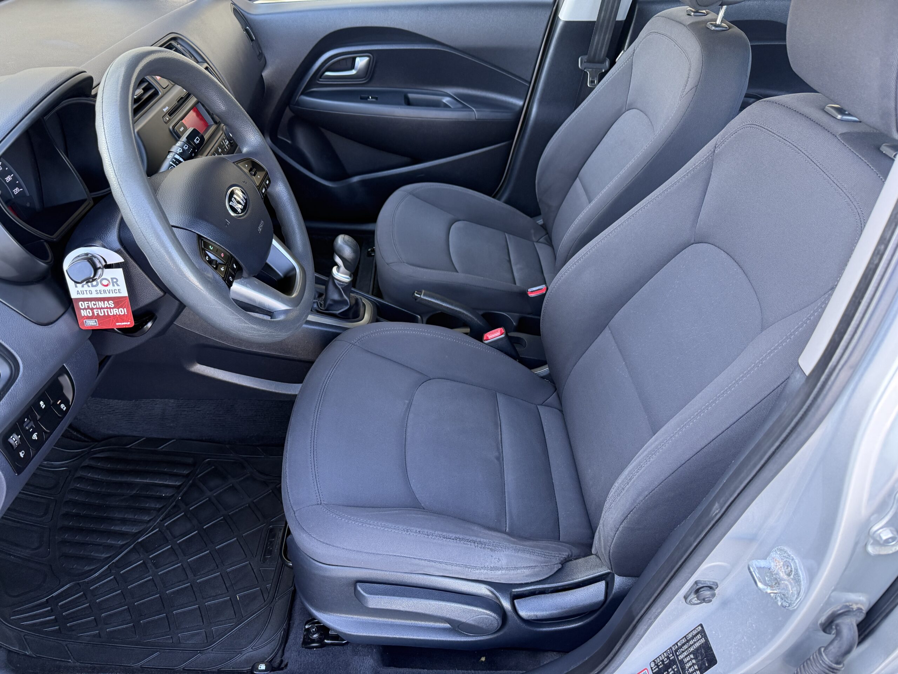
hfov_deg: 71.6
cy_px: 337
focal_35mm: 24
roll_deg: -8.1
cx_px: 449
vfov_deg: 56.8
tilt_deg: -38.1
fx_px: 623
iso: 200
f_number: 1.78
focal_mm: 6.76
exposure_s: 1/121
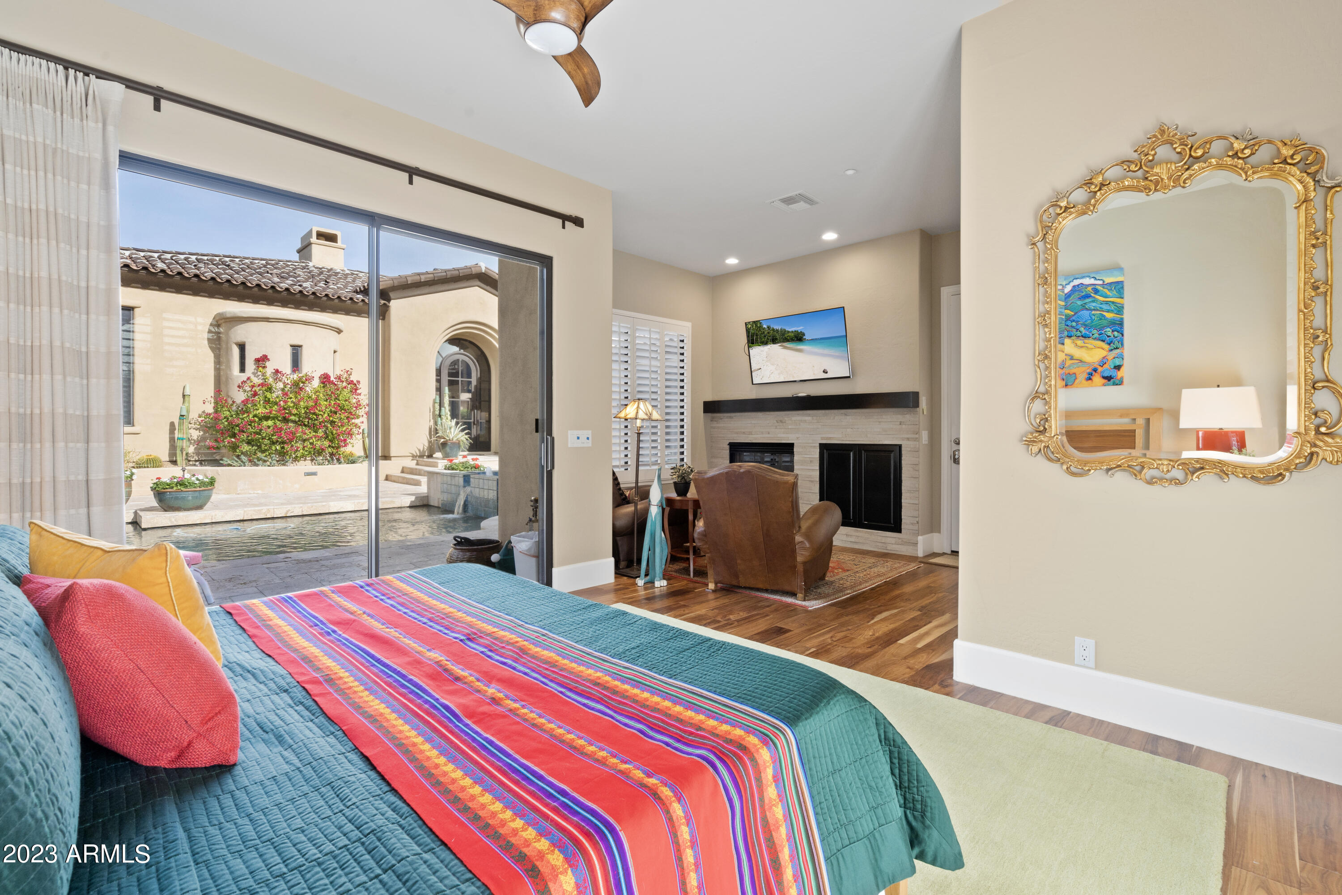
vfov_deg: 73.7
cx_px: 671
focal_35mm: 16
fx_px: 596
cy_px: 448
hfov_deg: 96.7
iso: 500
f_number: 11
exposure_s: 1/10
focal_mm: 16
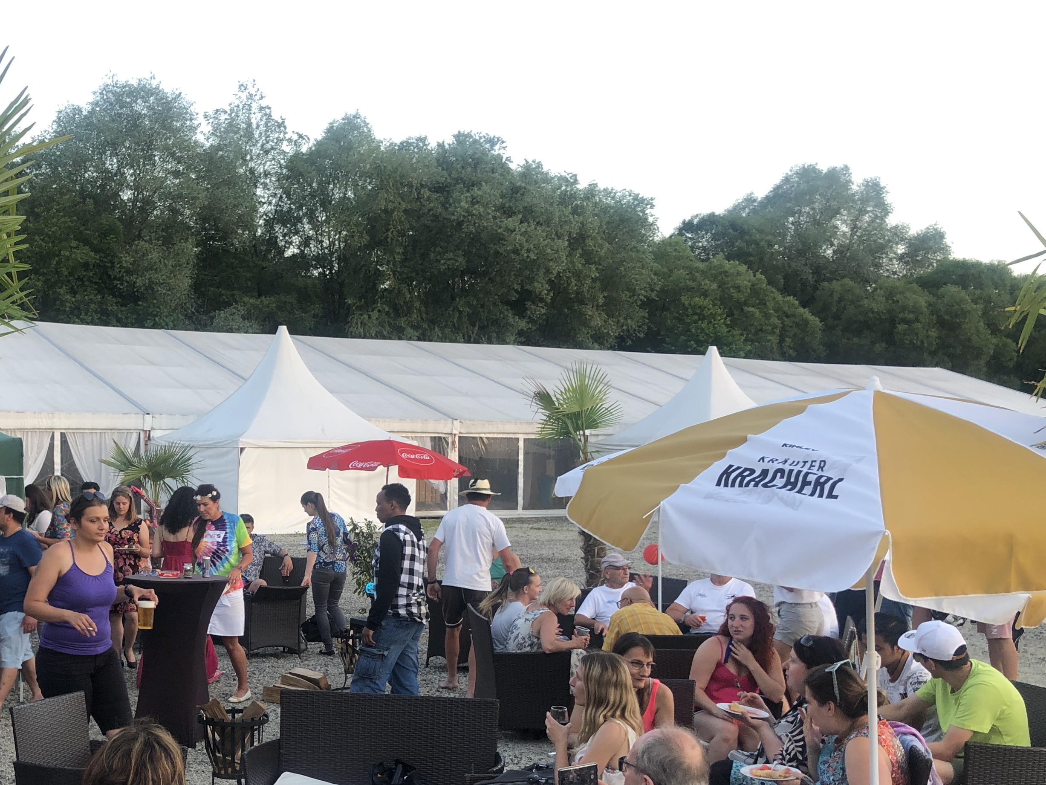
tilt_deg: -3.1
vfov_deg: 31.3
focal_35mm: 46
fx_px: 1390
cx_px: 217
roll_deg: +1.8
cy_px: 530
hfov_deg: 39.7
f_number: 1.8
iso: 25
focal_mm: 4
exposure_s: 1/98
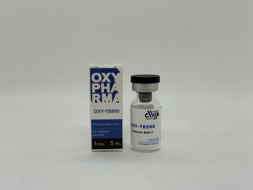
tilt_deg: -10.7
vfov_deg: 30.3
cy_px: 95
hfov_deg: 39.7
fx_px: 351
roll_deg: -0.1
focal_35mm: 48
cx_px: 126
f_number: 1.78
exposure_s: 1/707
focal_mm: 6.76
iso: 64
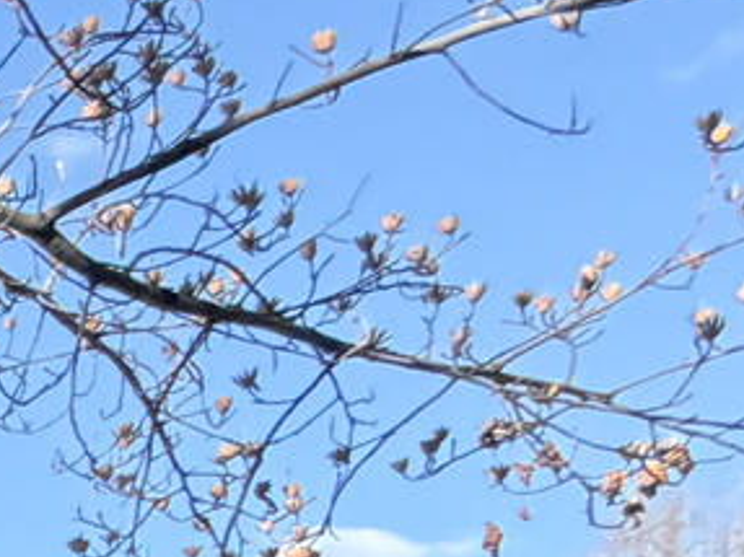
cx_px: -1861
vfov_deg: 12.2
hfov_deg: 9.6
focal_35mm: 100
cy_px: 1267
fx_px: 2148
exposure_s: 1/690
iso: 40
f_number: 2.2
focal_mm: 2.22
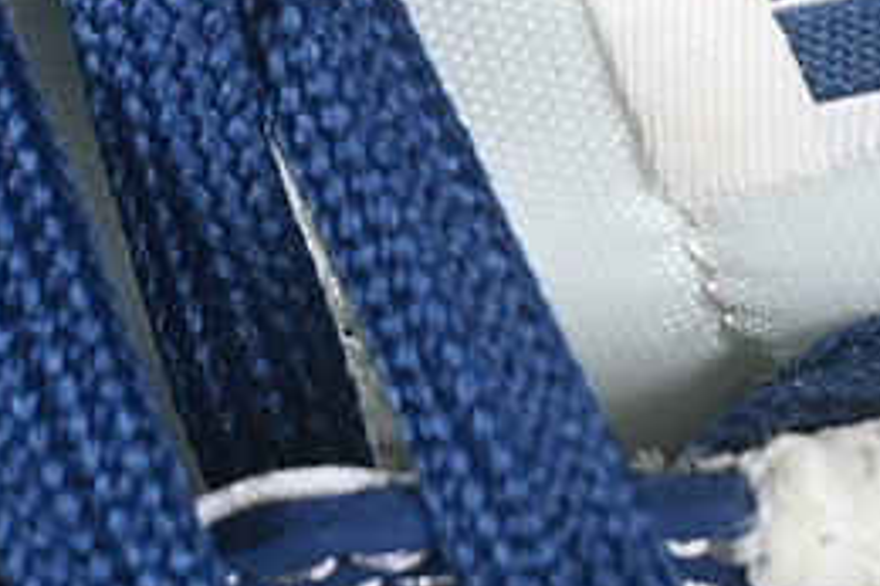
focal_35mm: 312
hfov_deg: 6.6
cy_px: -129
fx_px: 7622
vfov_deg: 4.4
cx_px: 298
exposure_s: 1/80
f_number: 7.1
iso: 160
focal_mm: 50
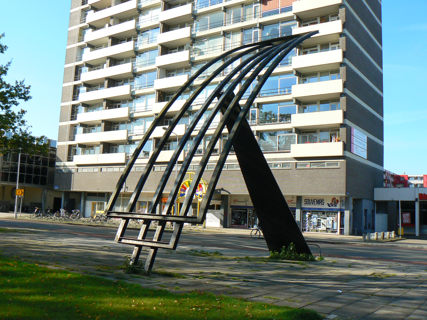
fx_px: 444
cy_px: 160
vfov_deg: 39.7
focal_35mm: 36
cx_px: 214
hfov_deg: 51.4
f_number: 5.6
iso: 80
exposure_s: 1/250
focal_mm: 6
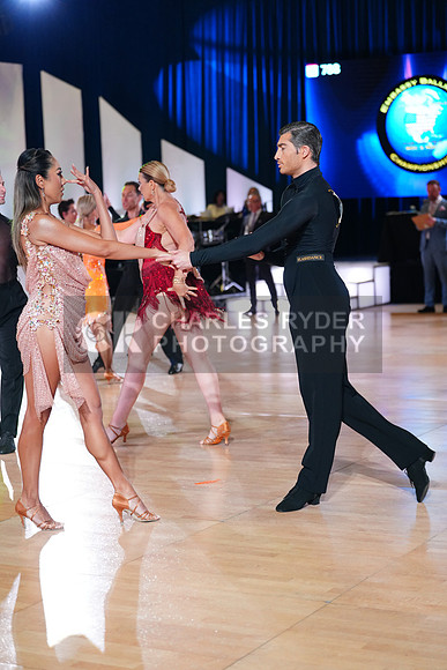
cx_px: 224
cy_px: 335
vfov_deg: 28.8
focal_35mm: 70
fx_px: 1303
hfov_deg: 19.5
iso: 2000
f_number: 2.8
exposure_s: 1/400
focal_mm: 70
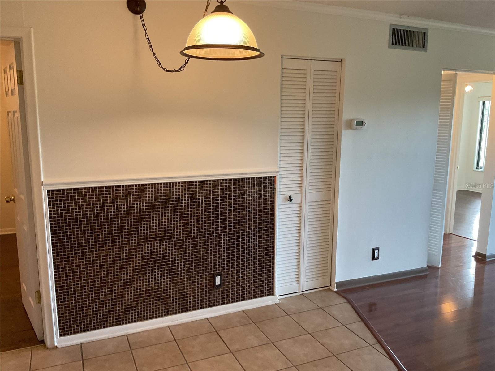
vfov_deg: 48.2
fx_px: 415
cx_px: 248
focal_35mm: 29
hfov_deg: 61.7
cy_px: 186
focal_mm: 3
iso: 125
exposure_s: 1/60
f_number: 1.8
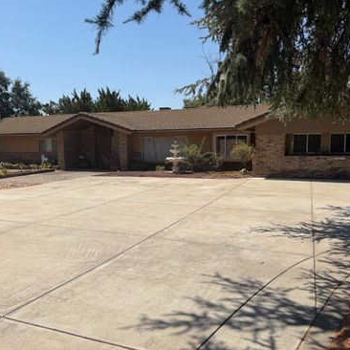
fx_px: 332
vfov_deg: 55.6
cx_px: 188
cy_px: 178
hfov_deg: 55.6
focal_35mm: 29
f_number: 1.78
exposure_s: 1/6711
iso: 80
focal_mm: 6.76
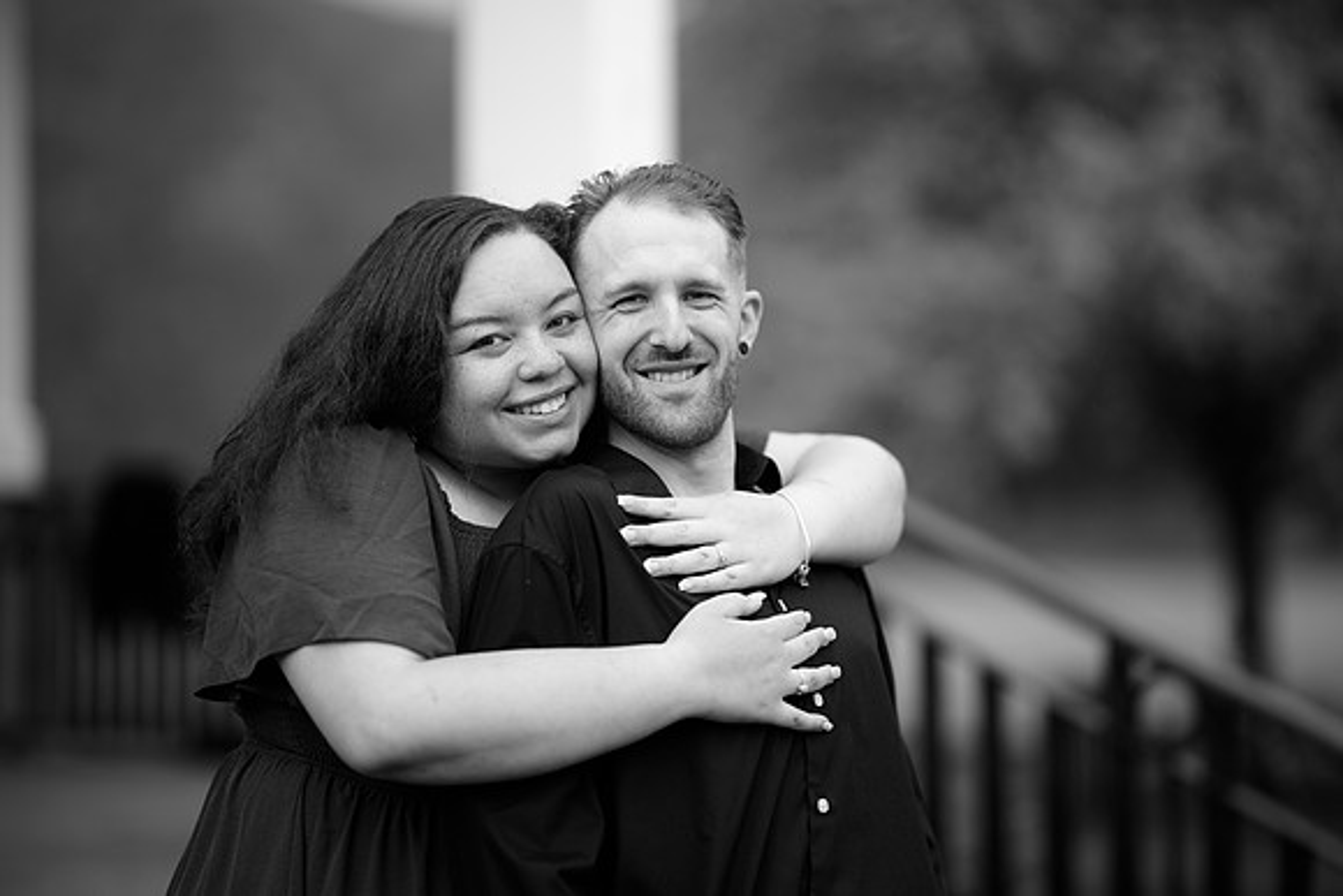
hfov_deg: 23.9
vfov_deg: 16.1
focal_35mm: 85
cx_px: 672
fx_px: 3172
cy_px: 448
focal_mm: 85
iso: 80
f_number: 1.2
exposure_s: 1/250
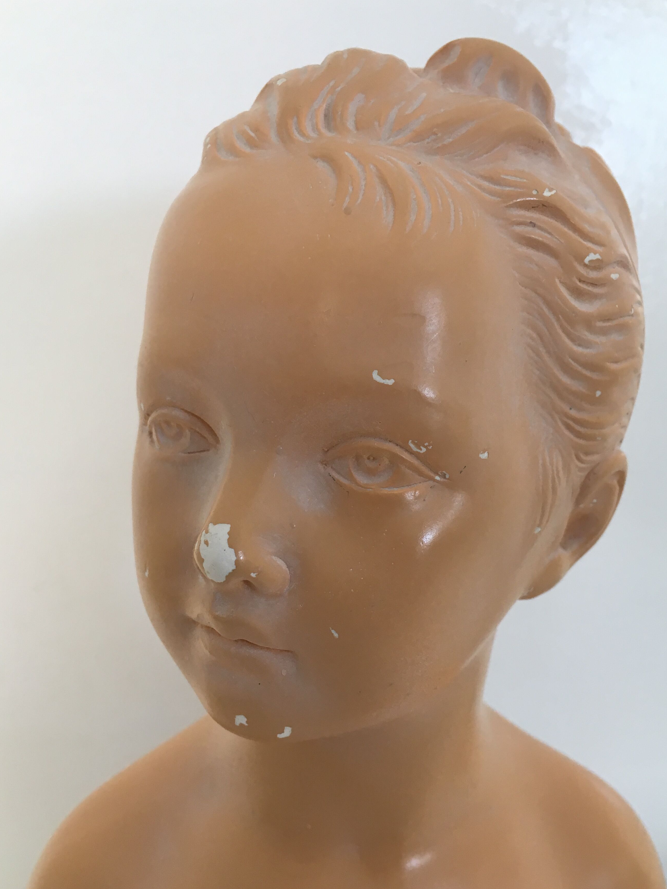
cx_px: 339
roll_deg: -0.7
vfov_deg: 53.9
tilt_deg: -13.2
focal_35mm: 34
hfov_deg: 41.8
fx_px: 874
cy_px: 474
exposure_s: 1/40
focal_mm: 4.15
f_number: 2.2
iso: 32
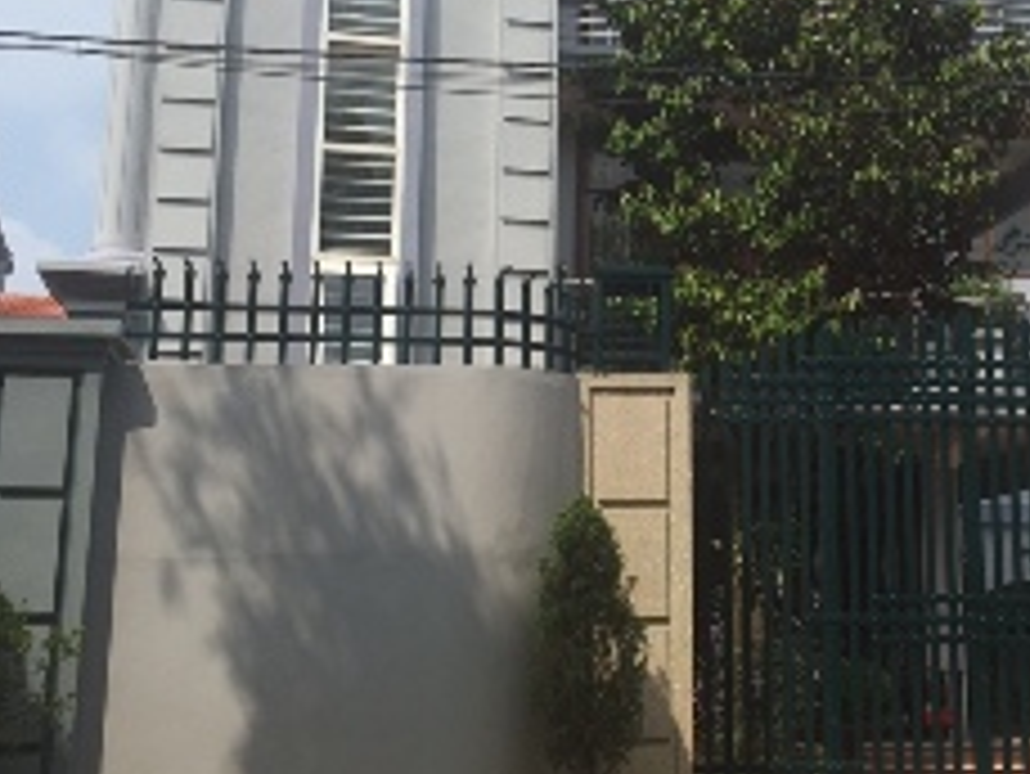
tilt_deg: +12.7
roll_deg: -0.2
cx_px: 711
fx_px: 1697
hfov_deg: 33.4
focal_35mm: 57
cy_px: 266
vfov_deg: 25.6
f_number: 2.2
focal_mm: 4.15
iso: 32
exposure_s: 1/1799
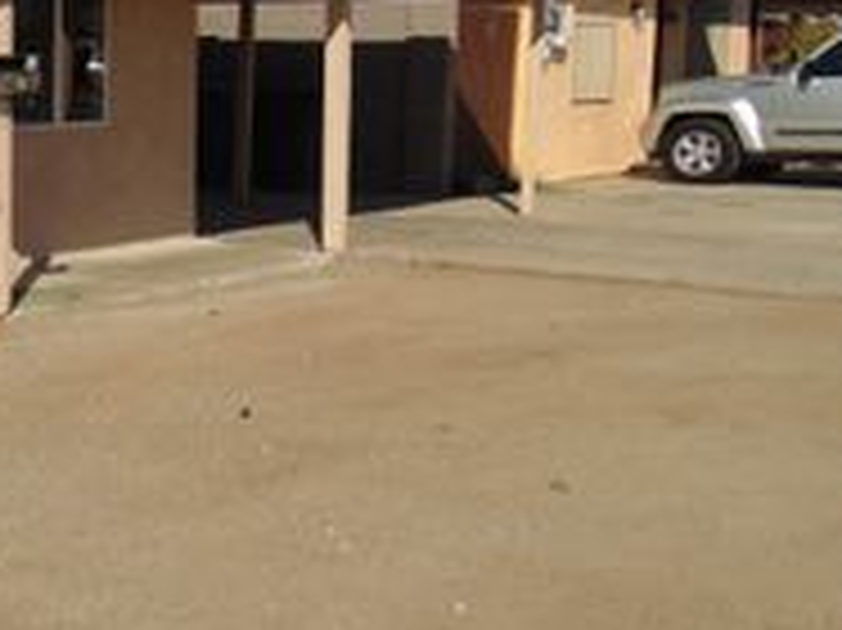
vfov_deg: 21.9
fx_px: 1629
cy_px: 259
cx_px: -270
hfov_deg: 24.9
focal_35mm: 67
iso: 80
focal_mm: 4.5
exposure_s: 1/500
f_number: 7.7
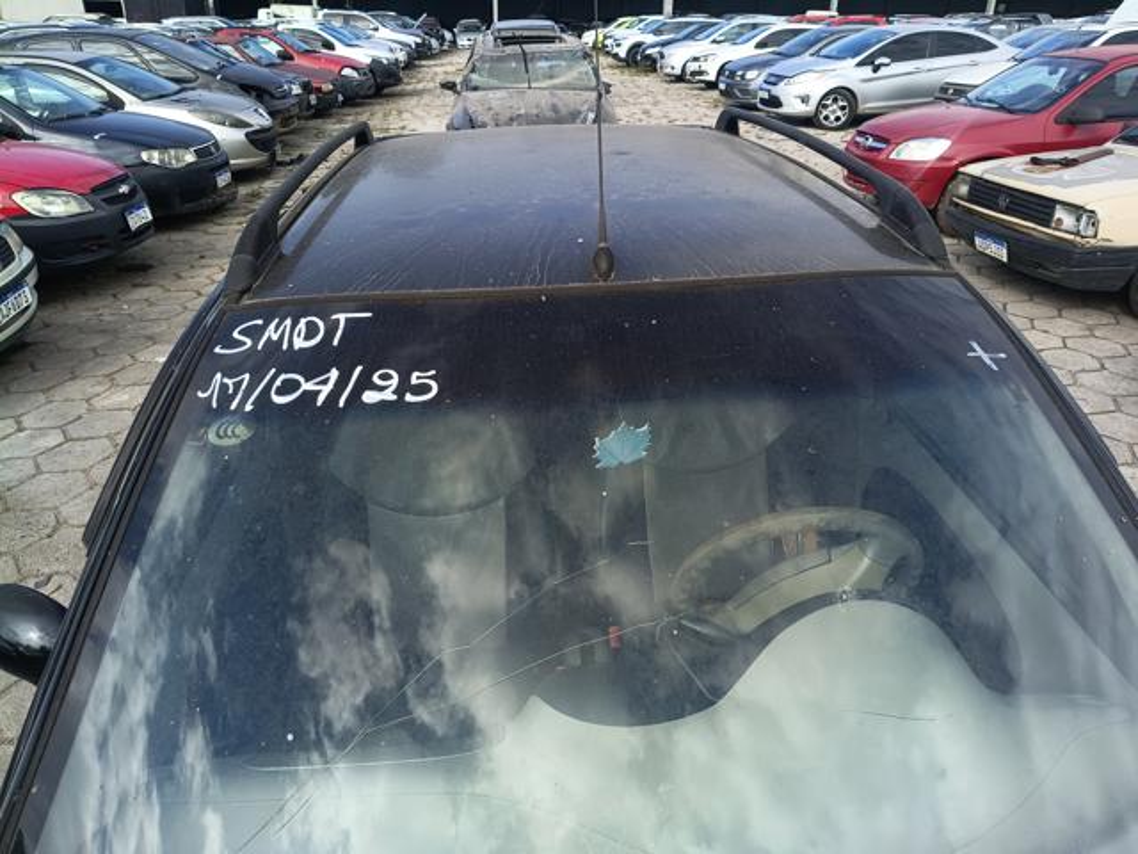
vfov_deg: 53.1
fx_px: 855
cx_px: 569
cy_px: 427
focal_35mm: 26
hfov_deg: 67.3
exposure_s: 1/657
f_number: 1.8
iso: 148
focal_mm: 4.81
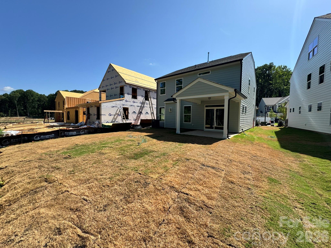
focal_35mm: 14
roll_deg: -1.0
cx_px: 166
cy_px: 124
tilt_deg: -3.3
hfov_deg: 102.1
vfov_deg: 85.7
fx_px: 134
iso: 50
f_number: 2.2
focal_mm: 2.22
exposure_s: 1/1178
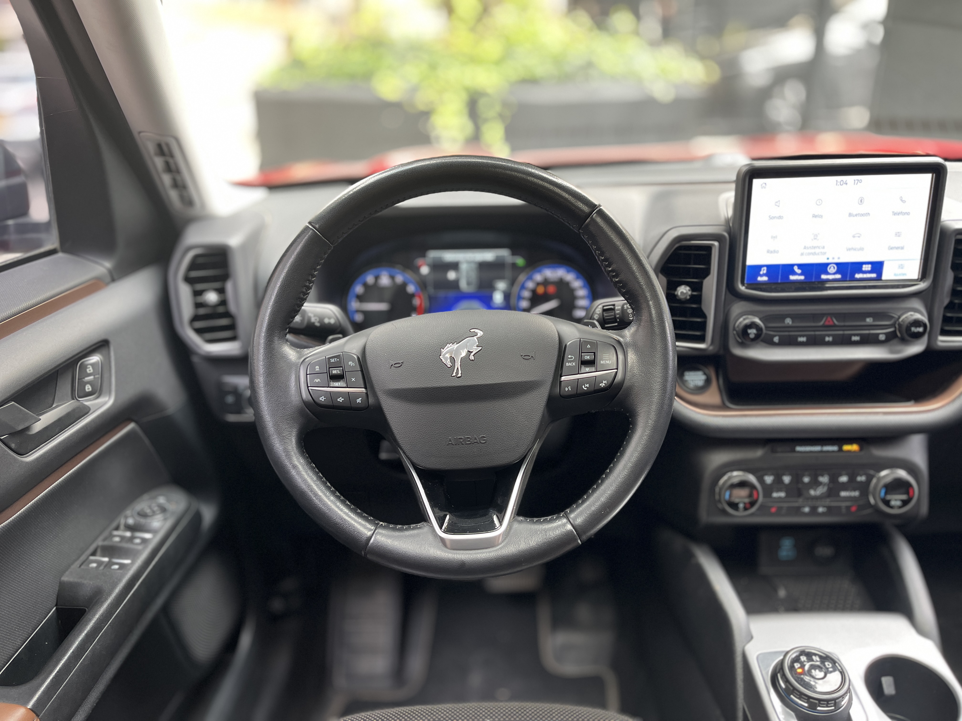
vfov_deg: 53.1
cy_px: 360
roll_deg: +0.2
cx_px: 481
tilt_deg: -21.8
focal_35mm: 26
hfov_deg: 67.3
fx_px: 723
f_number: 1.6
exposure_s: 1/67
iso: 125
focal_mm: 5.1
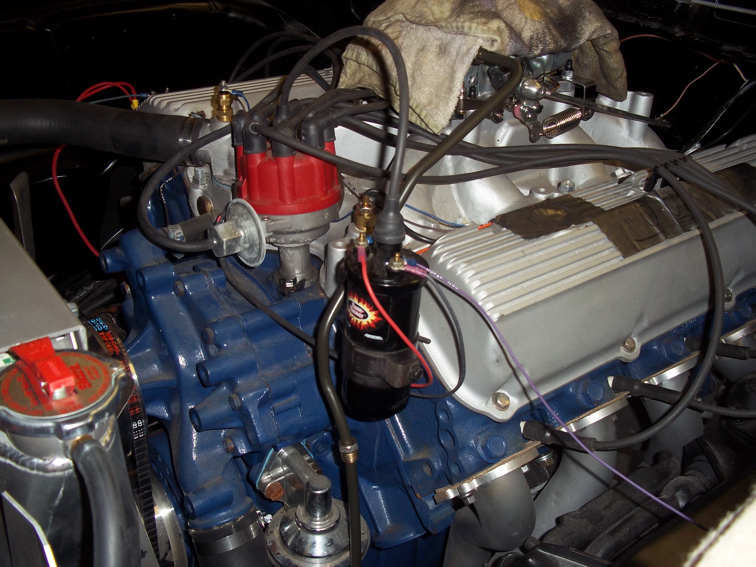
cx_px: 378
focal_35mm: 36
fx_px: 786
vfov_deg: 39.7
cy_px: 284
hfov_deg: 51.4
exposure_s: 1/30
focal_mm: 6.5
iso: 80
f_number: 3.1
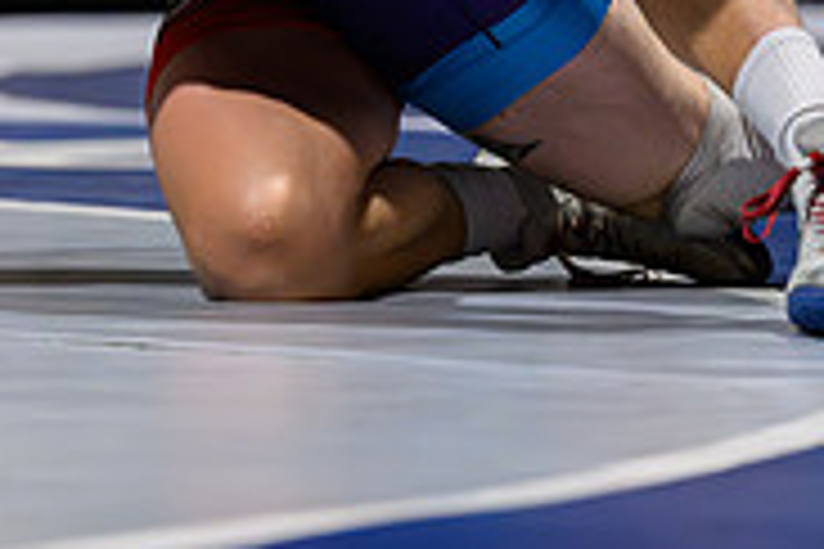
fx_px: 8285
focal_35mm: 362
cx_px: 64
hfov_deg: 5.7
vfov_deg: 3.8
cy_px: 16
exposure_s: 1/800
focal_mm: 99
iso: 7200
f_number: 2.8
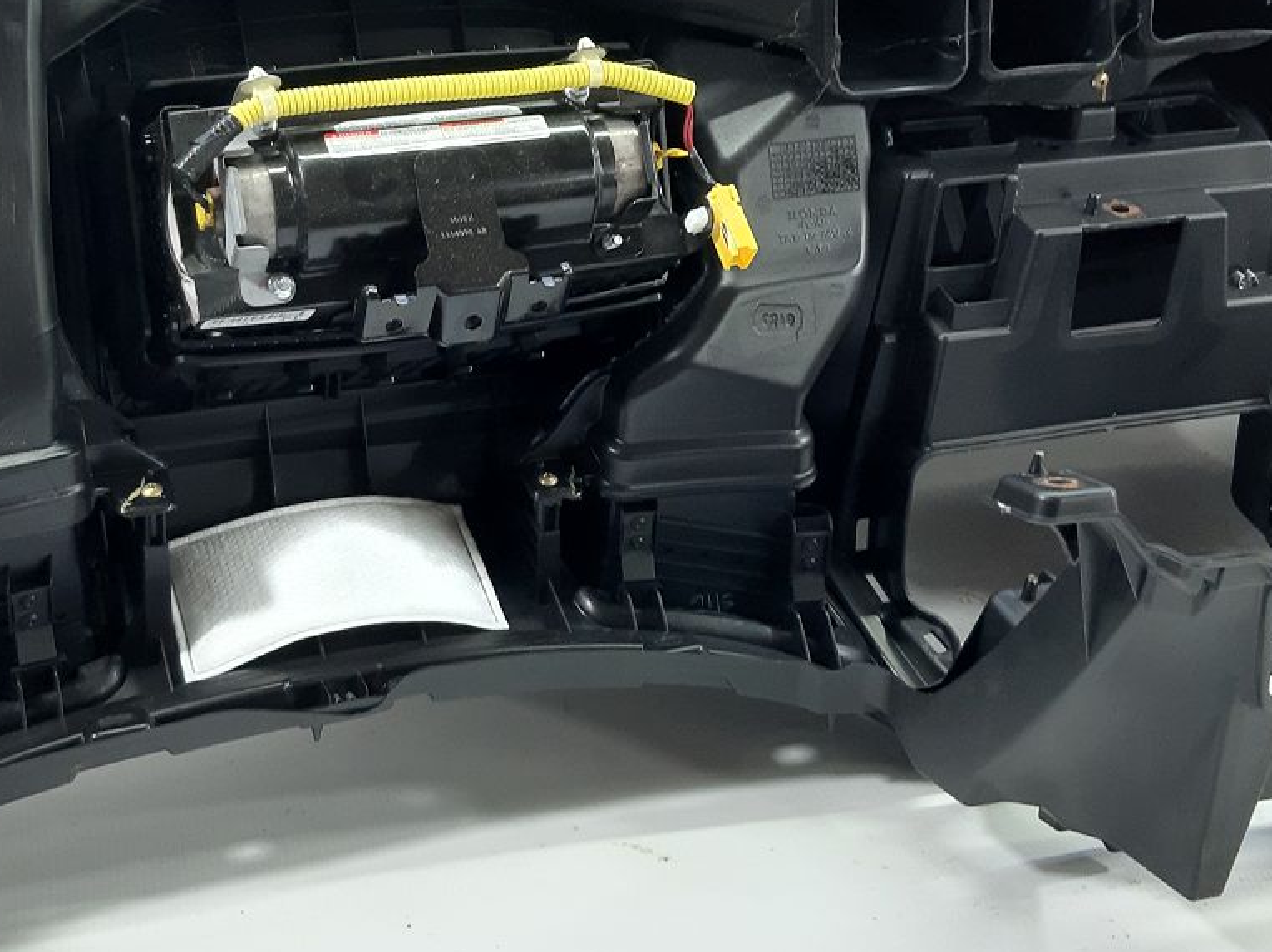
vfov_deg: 24.2
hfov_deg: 32.2
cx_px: 563
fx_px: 2204
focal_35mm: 60
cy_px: 292
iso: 125
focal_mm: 3.93
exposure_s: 1/50
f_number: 1.7
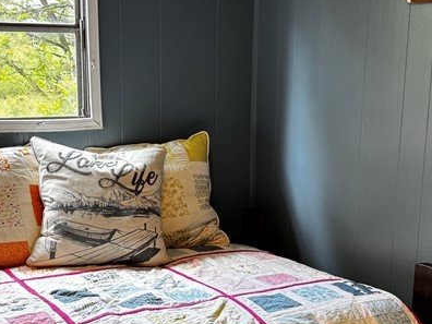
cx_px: 188
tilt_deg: -13.4
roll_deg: -0.3
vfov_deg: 23.5
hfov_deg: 31.2
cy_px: 231
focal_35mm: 62
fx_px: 774
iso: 125
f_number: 1.78
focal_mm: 6.76
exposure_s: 1/60
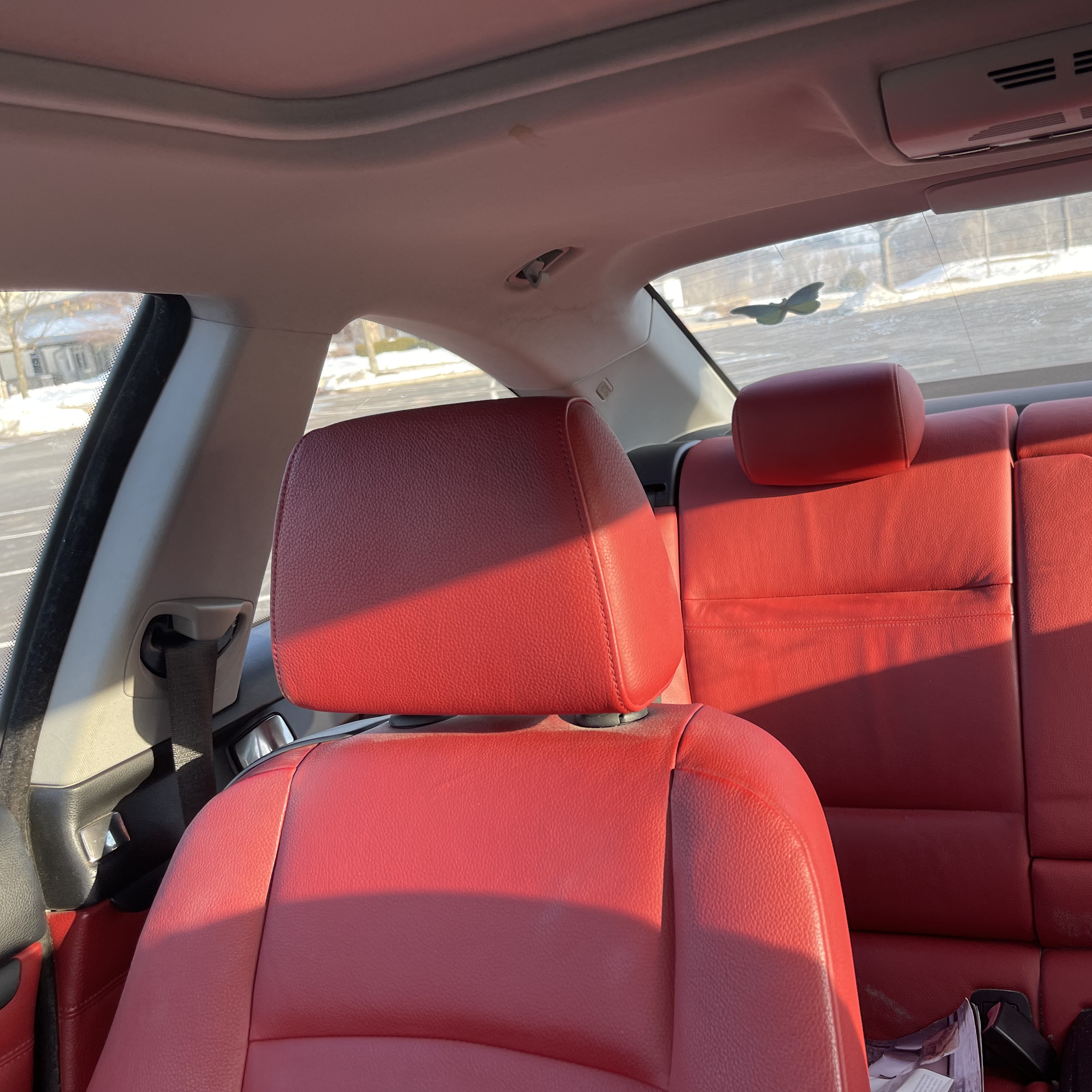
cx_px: 722
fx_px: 1071
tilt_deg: -13.6
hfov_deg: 53.1
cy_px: 537
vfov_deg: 54.0
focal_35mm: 30
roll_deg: +7.9
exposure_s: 1/190
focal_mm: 5.1
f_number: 1.6
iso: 32
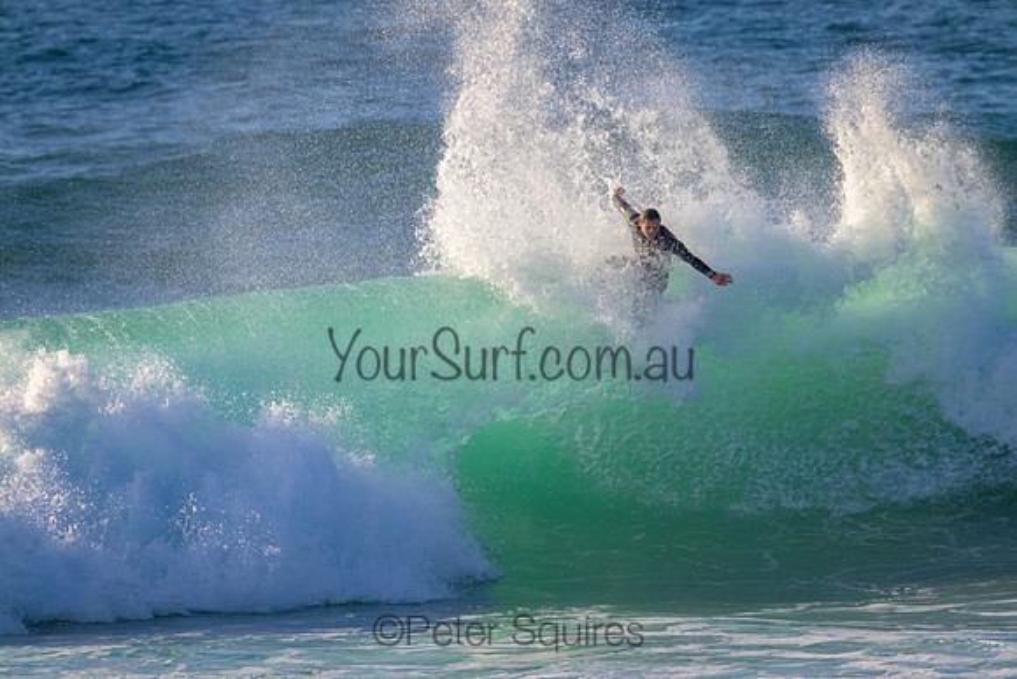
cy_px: 340
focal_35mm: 800
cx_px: 508
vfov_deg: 1.7
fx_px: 22604
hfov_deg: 2.6
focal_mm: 800
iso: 1100
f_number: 11
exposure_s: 1/1600
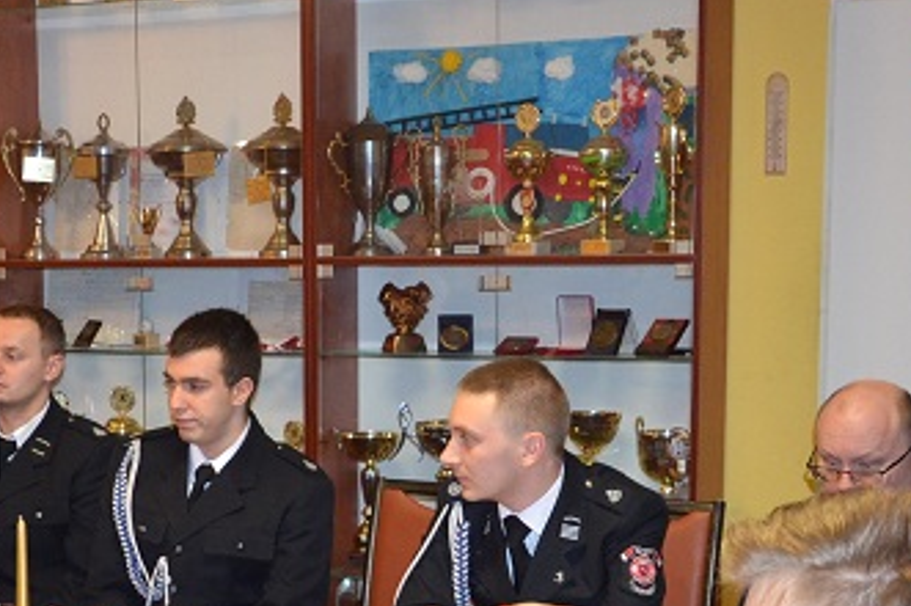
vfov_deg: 17.6
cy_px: 522
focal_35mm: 76
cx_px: 204
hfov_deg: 26.2
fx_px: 1927
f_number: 3.8
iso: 1400
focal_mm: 21
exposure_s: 1/60
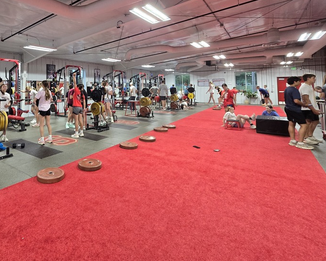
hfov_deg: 78.1
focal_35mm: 19
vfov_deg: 68.1
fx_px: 183
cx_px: 89
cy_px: 80
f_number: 2.2
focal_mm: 2.2
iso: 250
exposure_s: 1/60
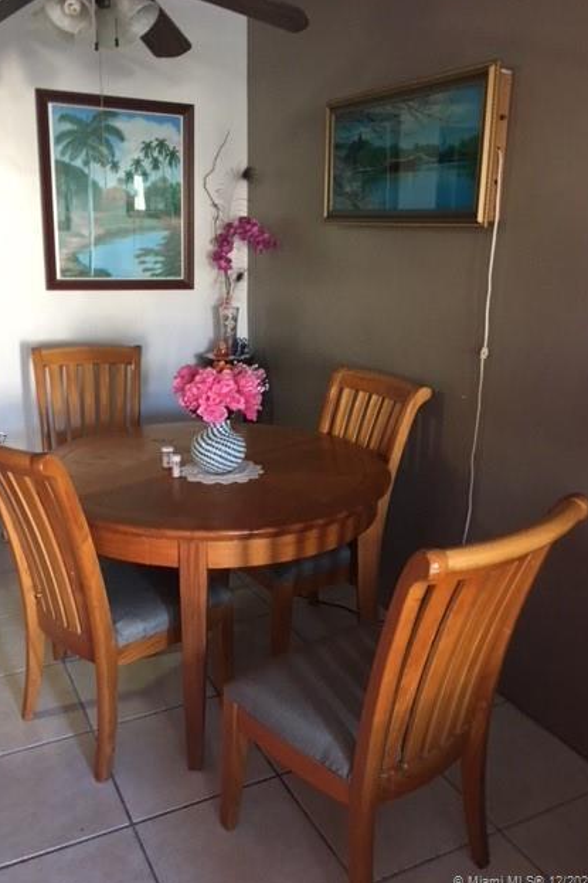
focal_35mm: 31
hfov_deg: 42.2
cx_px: 258
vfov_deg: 60.3
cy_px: 438
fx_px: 760
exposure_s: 1/24
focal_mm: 4.15
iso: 200
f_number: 2.2
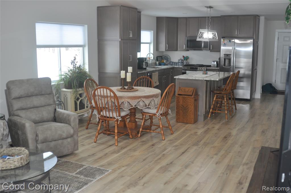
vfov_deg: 36.8
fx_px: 291
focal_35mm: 36
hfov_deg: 53.2
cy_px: 96
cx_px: 146
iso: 200
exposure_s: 1/125
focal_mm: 24
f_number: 2.8
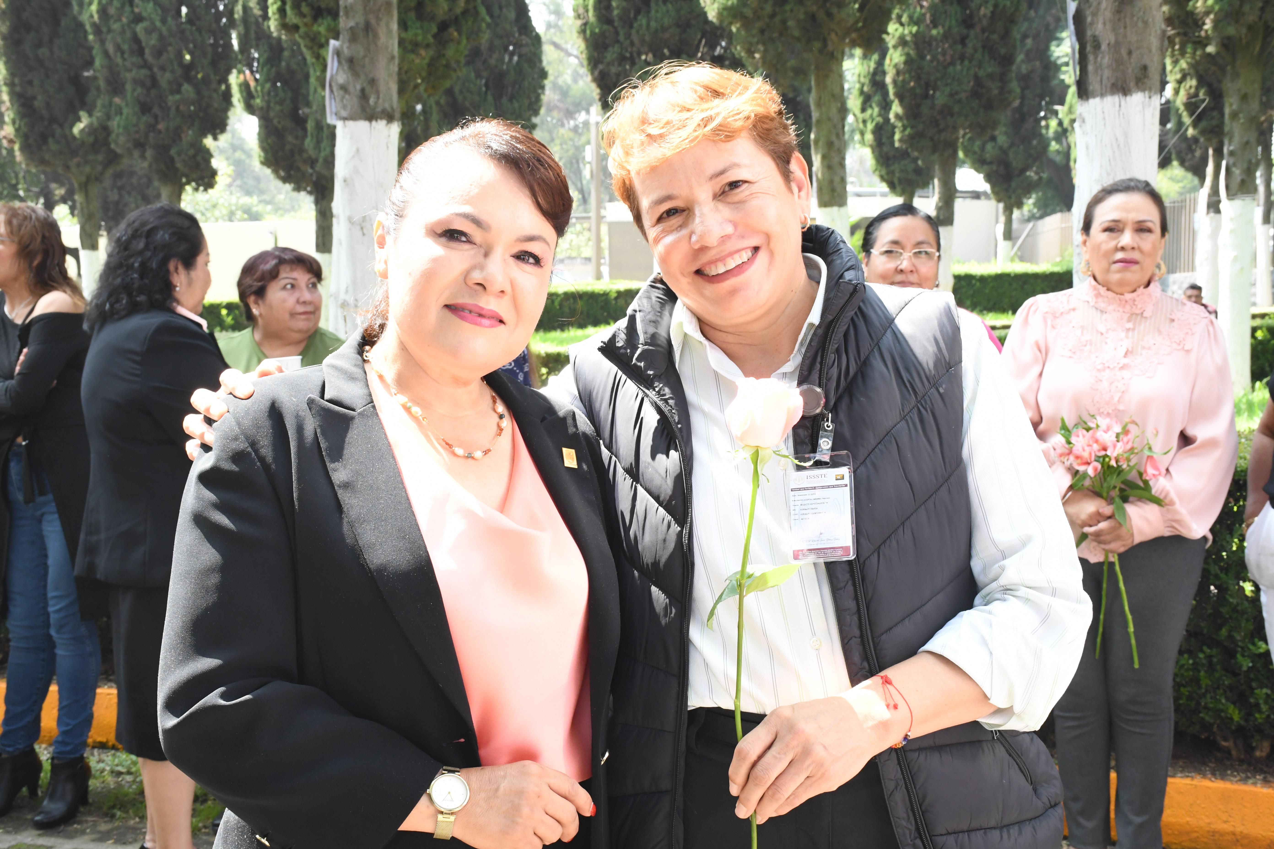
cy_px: 424
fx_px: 1699
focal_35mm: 48
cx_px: 637
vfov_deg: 28.1
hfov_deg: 41.1
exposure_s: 1/160
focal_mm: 32
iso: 1600
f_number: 11
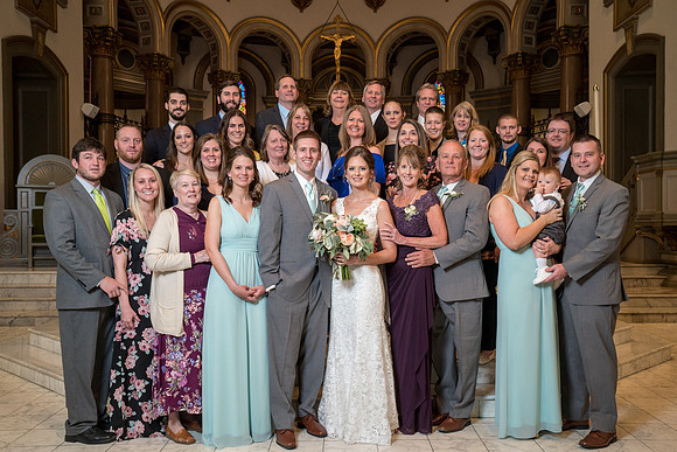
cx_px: 346
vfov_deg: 39.1
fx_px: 635
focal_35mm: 34
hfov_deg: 56.1
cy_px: 231
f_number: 6.3
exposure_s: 1/100
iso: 2000
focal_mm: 33
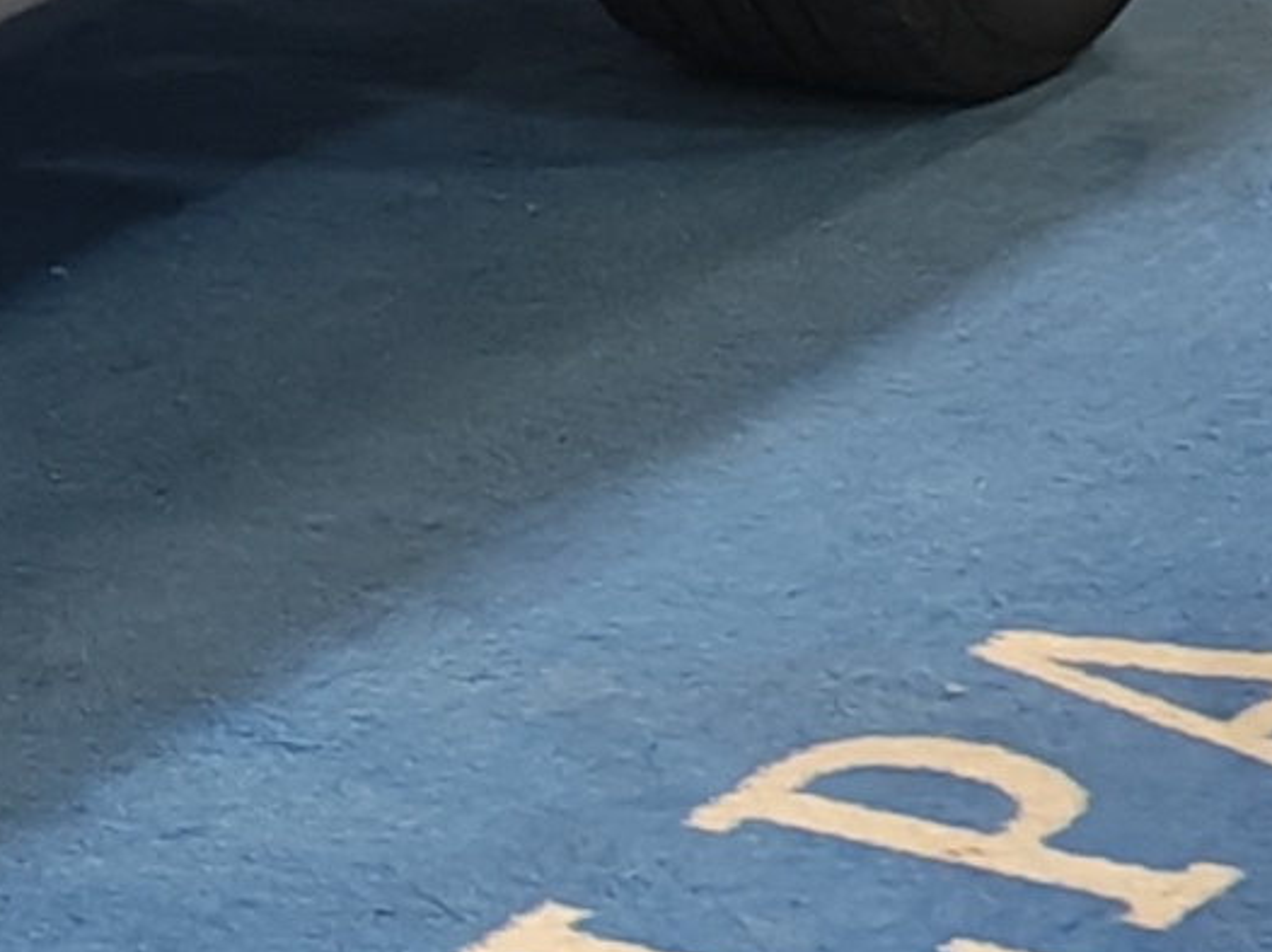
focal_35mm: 257
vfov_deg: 5.7
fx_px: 9439
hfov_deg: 7.1
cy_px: -259
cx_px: -2106
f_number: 1.9
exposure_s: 1/100
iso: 200
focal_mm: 6.12
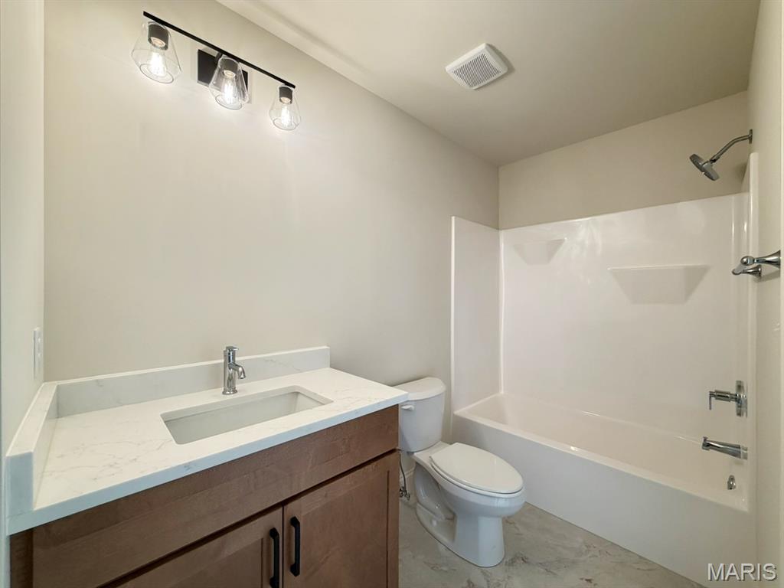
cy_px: 294
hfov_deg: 102.1
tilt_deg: -0.5
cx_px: 392
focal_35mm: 14
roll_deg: +0.4
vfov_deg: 85.7
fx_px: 317
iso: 200
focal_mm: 2.22
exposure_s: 1/60
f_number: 2.2
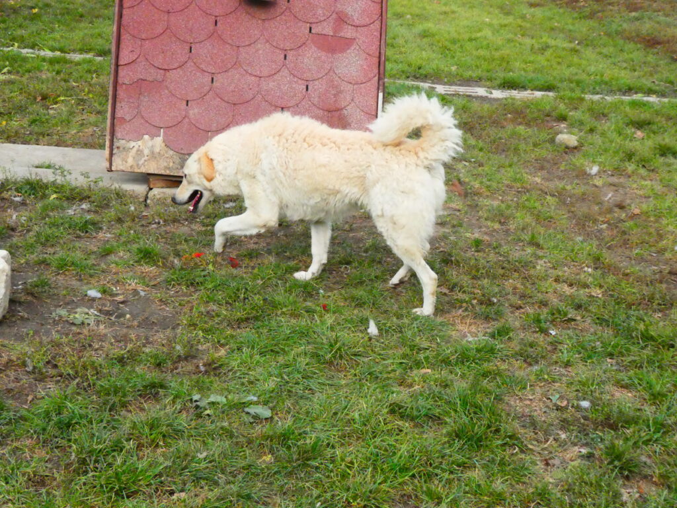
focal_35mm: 70
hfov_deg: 27.8
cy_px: 254
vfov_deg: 21.0
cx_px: 338
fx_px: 1369
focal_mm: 12.5
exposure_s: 1/1300
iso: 1000
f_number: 5.6
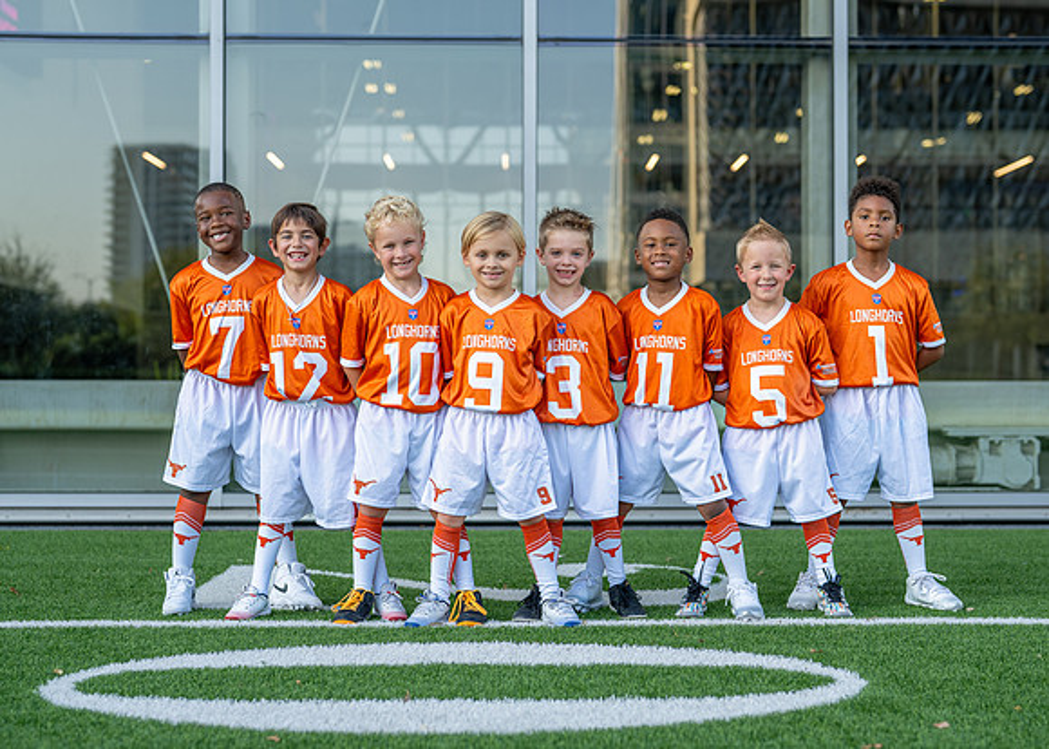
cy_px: 390
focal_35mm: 61
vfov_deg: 23.2
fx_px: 1822
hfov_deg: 32.1
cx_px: 560
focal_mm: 50
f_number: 2.2
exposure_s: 1/400
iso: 100
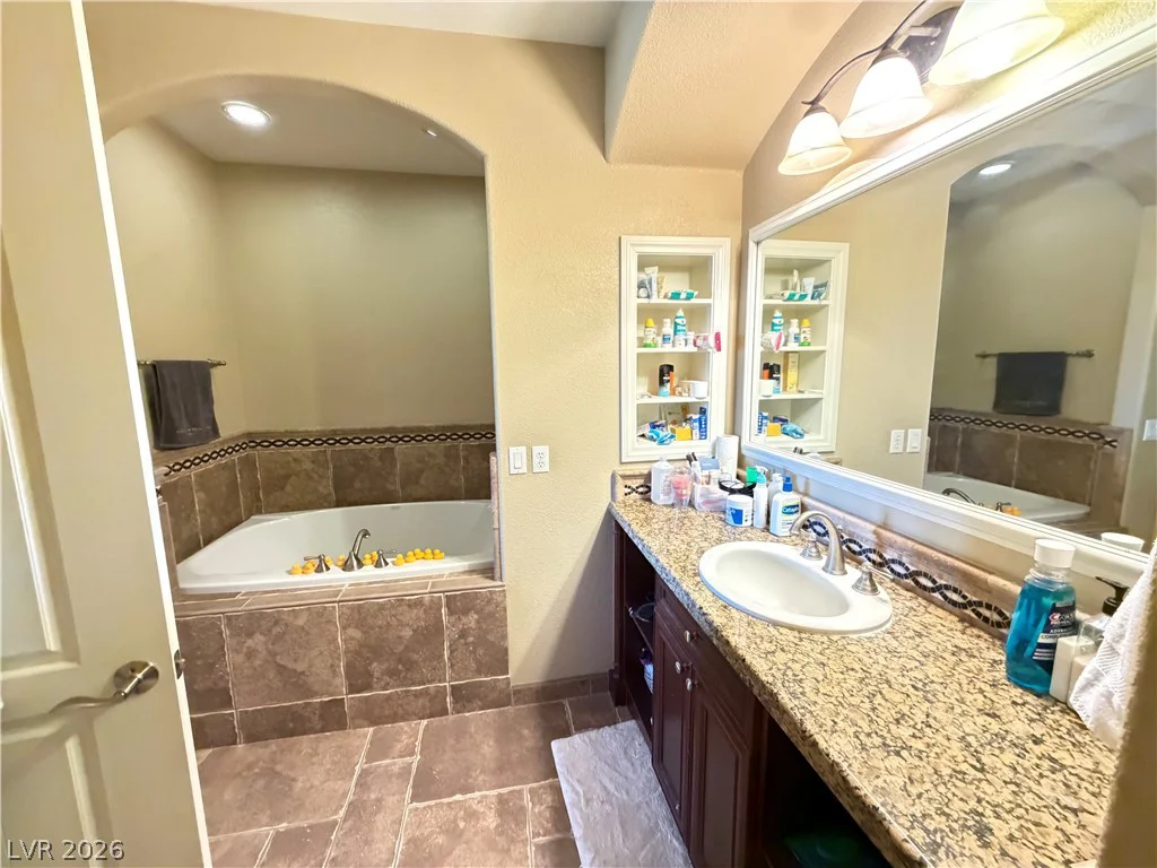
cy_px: 434
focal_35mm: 14
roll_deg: +1.4
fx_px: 468
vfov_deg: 85.7
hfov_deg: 102.1
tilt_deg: -9.8
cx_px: 578
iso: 1250
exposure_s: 1/60
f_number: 2.2
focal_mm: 2.22
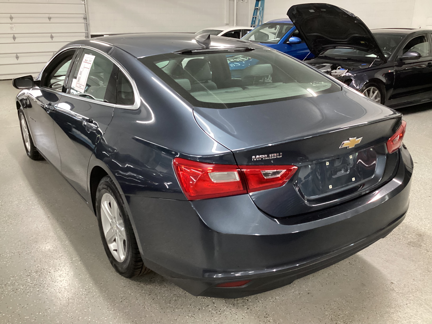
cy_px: 162
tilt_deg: -20.8
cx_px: 216
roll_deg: -0.4
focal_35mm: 31
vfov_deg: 45.4
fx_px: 387
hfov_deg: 58.4
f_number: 2.4
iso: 400
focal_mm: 3.3
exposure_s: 1/40
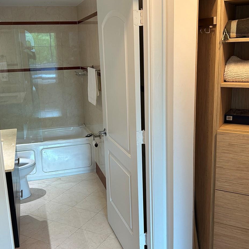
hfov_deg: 41.9
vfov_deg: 41.9
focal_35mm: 40
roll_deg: +1.6
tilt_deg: -13.1
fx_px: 326
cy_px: 120
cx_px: 125
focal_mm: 5.7
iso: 125
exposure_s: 1/120
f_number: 1.5
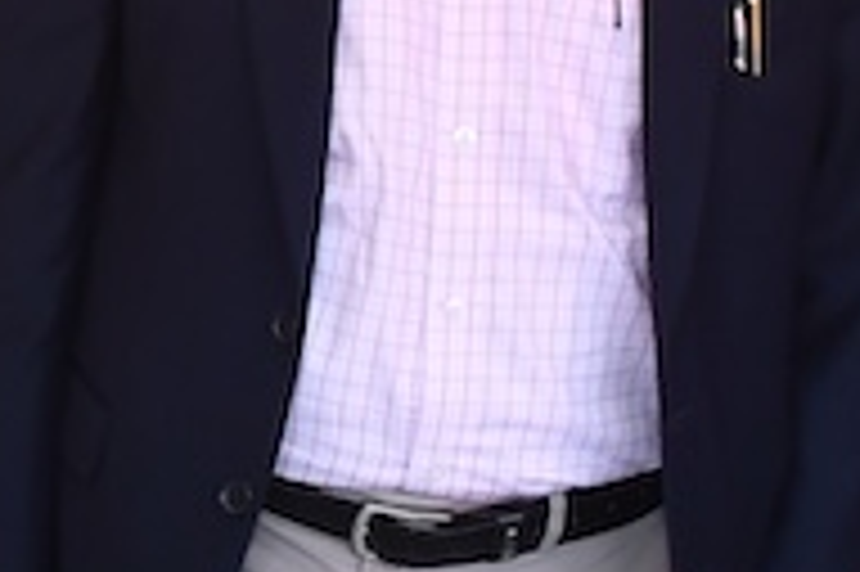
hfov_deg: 11.7
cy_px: -14
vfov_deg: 8.0
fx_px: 4058
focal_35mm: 170
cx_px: -347
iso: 500
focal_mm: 18
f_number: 5.6
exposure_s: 1/125
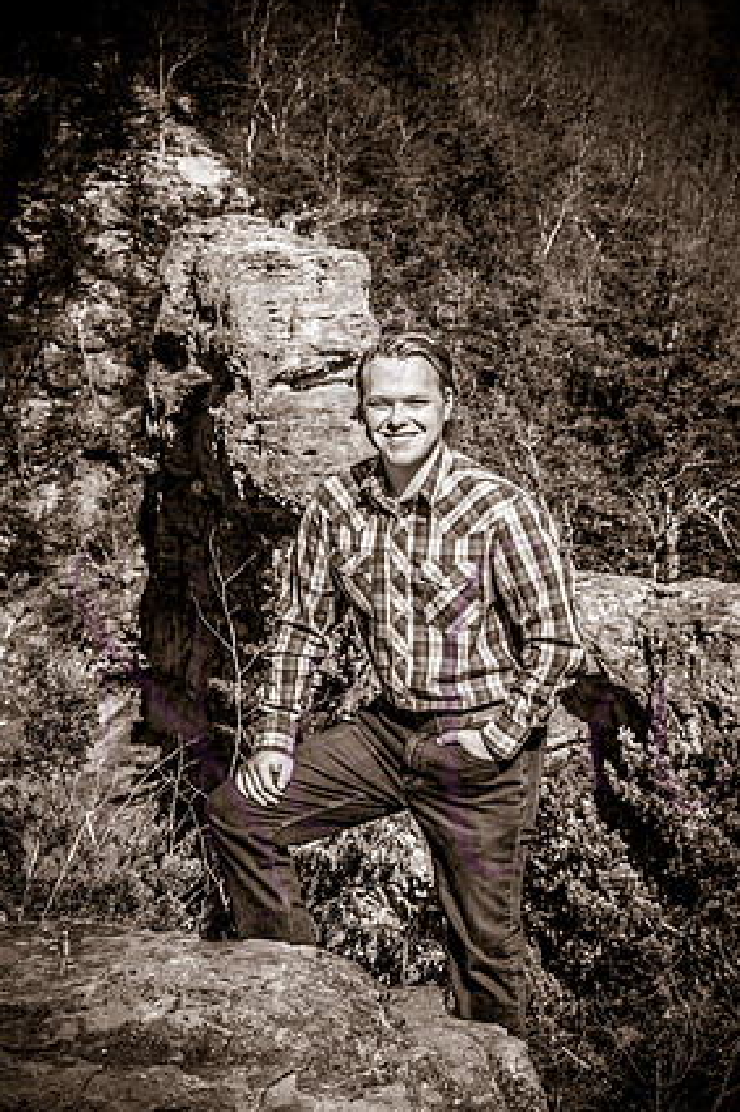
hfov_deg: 12.9
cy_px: 578
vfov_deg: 19.3
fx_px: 3271
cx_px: 390
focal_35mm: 106
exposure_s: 1/1000
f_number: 18
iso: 800
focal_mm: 100
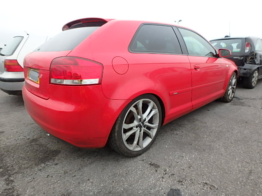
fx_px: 159
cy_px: 98
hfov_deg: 79.0
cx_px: 131
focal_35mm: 21
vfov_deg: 63.4
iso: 200
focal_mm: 3.7
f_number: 3.5
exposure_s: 1/60
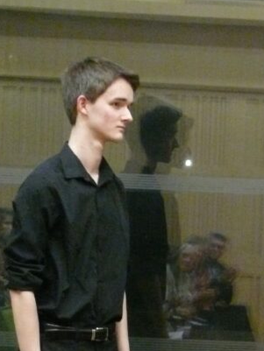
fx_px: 1403
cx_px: 385
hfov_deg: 10.4
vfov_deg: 14.2
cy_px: 299
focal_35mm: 138
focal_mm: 11.4
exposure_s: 1/25
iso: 800
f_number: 3.2
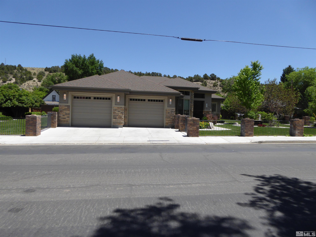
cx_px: 158
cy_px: 118
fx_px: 219
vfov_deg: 56.8
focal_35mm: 24
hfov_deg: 71.6
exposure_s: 1/1000
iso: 100
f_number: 3.3
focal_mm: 4.3
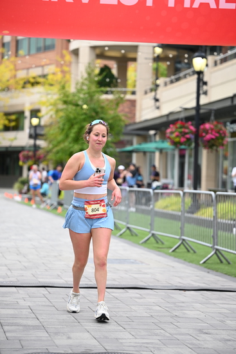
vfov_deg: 21.9
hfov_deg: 14.7
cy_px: 177
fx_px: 914
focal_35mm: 93
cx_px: 118
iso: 640
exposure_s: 1/2000
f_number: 2.8
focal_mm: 93
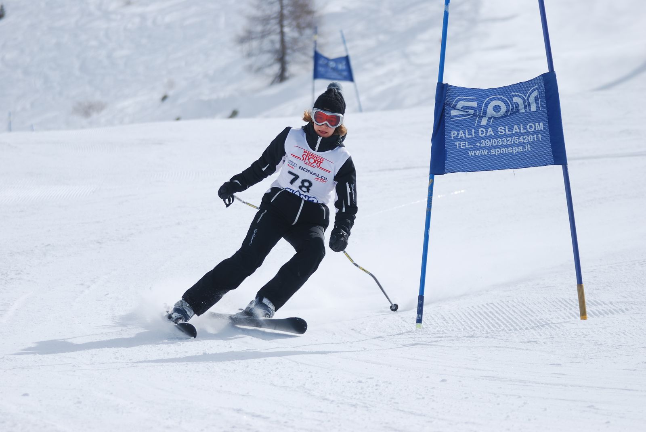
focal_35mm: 225
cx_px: 323
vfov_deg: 6.1
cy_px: 216
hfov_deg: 9.1
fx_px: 4042
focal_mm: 150
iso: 100
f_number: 5
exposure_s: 1/1250
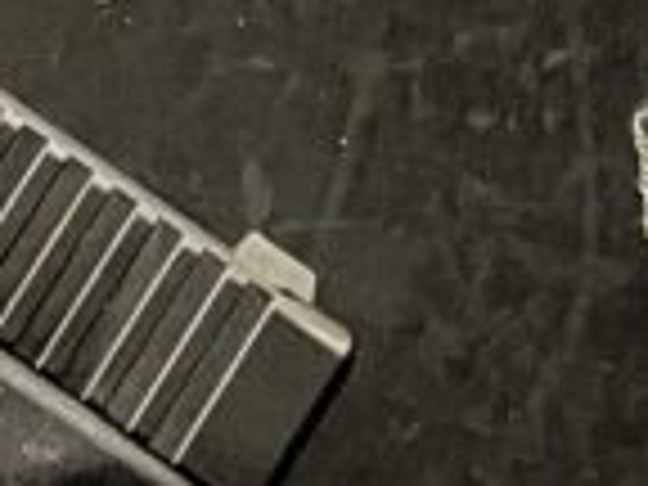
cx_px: -1238
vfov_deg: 8.0
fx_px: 3463
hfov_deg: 8.9
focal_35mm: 185
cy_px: 351
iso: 1000
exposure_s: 1/30
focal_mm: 4.2
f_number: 1.6
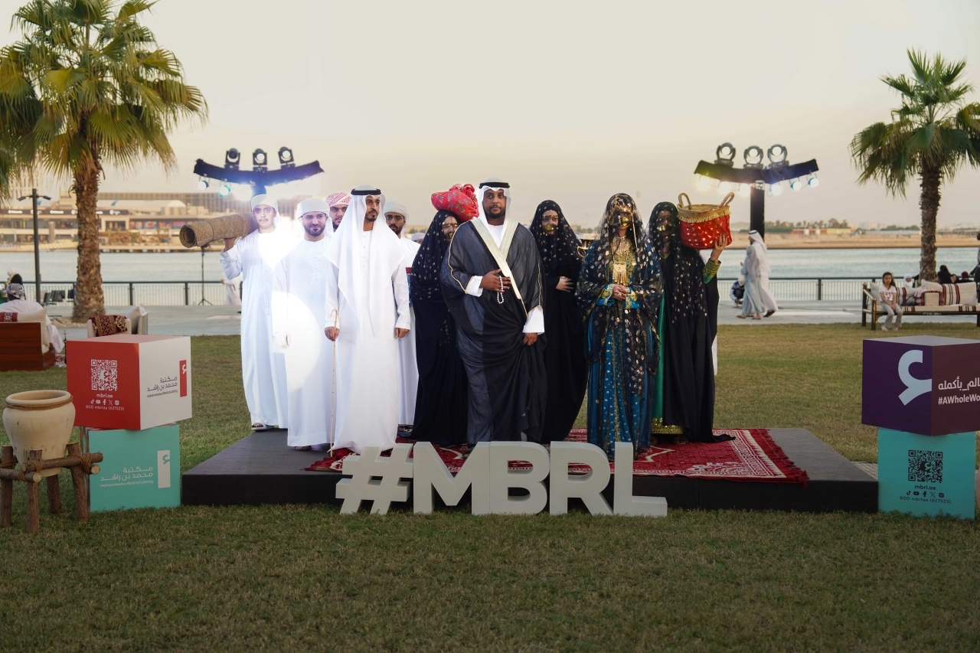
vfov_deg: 29.2
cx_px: 490
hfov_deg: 42.7
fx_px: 1252
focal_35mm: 46
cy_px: 326
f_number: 3.2
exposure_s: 1/200
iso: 320
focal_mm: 46
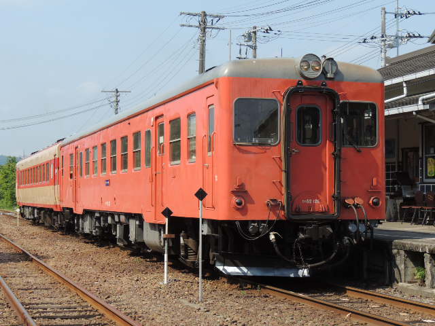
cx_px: 218
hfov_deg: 26.0
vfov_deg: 19.6
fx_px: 942
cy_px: 163
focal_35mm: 75
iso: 100
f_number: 4.9
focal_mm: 13.3
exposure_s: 1/400
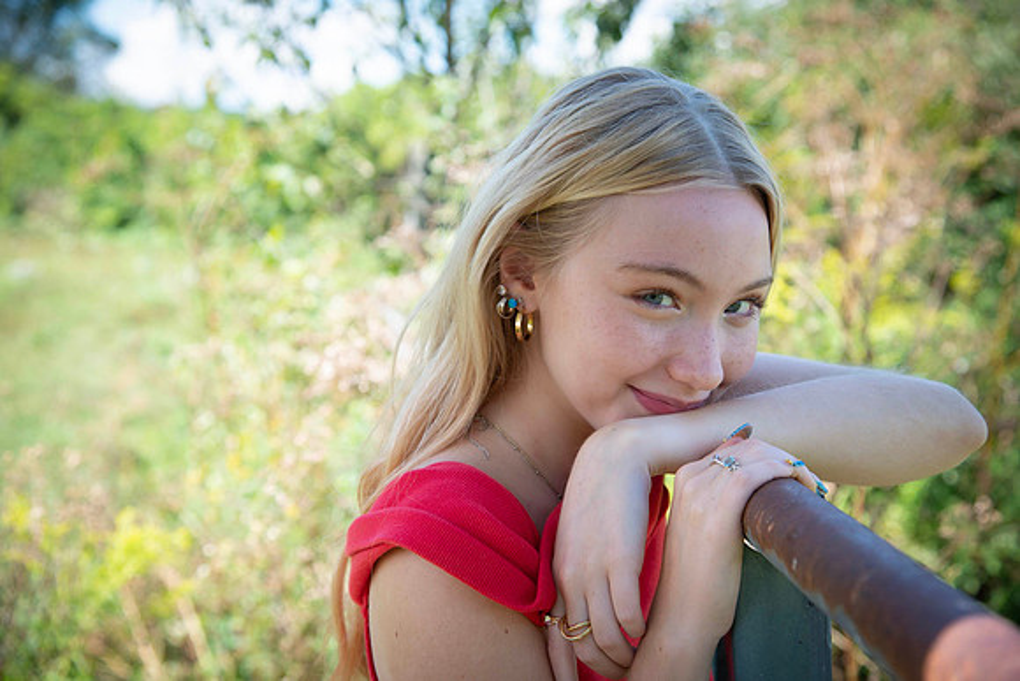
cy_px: 340
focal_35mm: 70
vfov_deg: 19.5
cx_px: 510
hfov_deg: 28.8
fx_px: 1984
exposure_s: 1/320
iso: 160
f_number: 5.6
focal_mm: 70
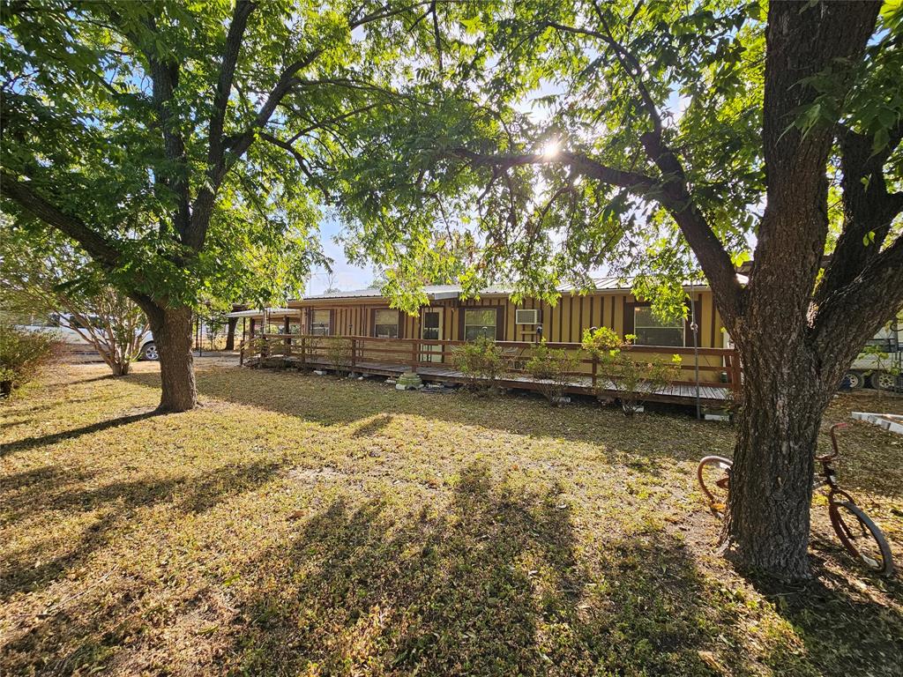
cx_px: 452
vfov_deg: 89.9
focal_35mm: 13
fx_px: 339
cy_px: 338
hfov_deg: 106.2
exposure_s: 1/463
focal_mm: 2.2
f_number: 2.2
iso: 50
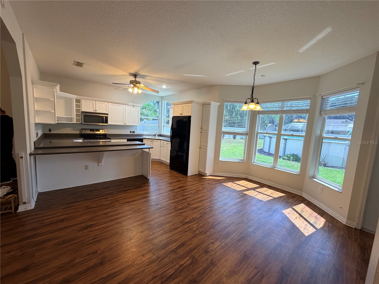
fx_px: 153
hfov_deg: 102.1
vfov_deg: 85.7
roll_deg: -3.0
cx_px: 190
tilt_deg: -5.9
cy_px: 142
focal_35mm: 14
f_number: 2.2
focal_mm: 2.22
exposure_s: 1/120
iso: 200
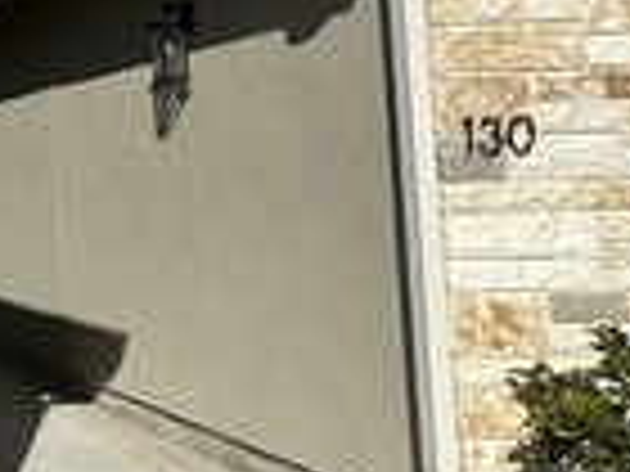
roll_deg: +1.5
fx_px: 1165
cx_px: -454
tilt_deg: +3.7
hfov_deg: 21.6
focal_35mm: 64
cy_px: 130
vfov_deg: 22.8
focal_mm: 2.22
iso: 50
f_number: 2.2
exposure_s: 1/7813
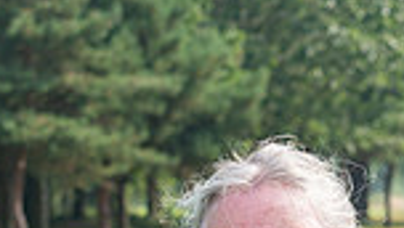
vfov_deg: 3.2
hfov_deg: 5.7
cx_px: 529
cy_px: 456
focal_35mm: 378
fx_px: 4055
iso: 100
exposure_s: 1/200
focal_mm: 70
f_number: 8
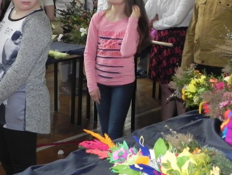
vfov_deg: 18.2
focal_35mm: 81
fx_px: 543
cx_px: 151
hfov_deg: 24.0
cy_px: 58
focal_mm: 6.6
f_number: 3.2
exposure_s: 1/60
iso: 160
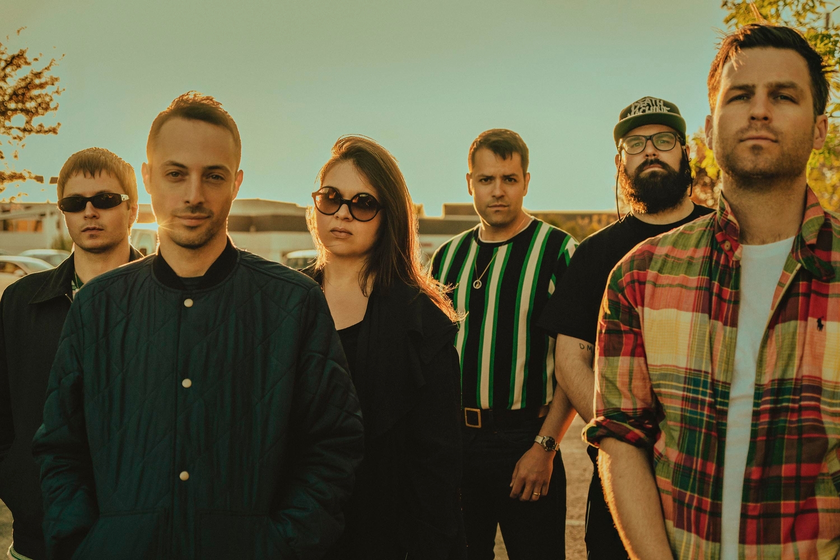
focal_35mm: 50
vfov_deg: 27.0
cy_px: 280
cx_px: 420
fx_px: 1167
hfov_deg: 39.6
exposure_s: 1/400
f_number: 4
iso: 500
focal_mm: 50
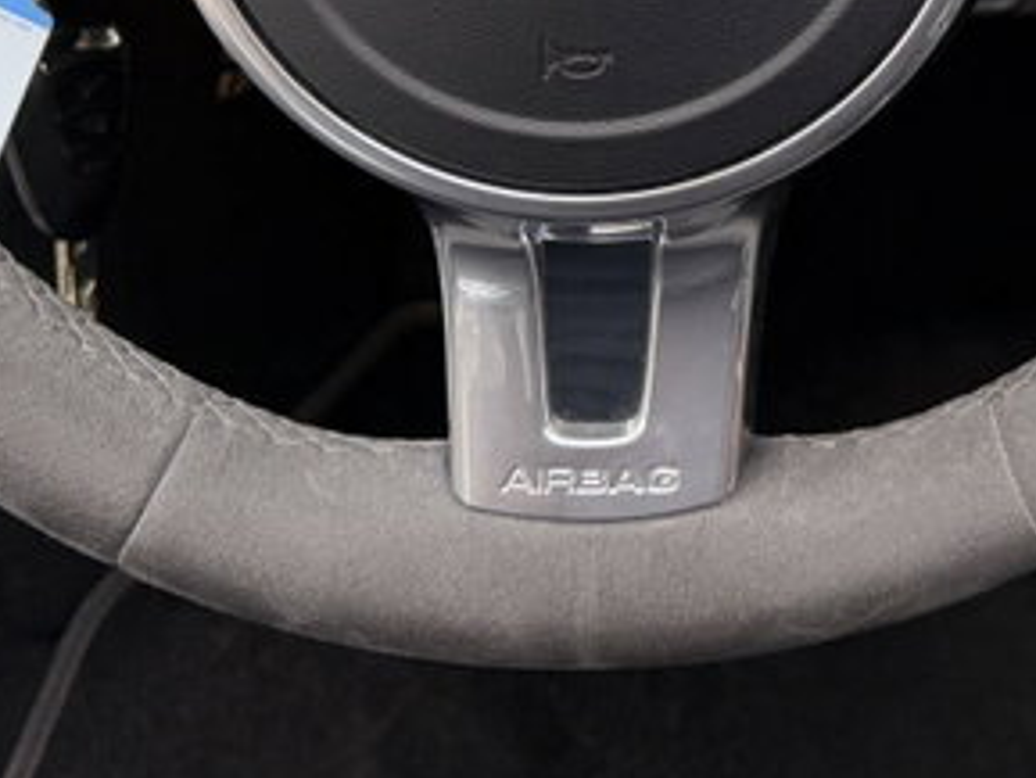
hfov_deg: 21.4
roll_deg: -1.9
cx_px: 1237
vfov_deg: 15.7
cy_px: -470
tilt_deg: -22.5
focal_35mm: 85
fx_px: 2545
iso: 125
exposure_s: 1/121
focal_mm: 6.76
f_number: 1.78
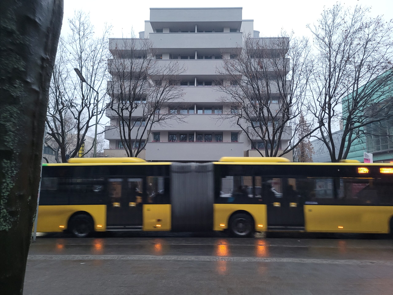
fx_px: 295
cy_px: 148
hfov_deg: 67.3
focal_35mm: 26
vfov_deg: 53.1
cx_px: 196
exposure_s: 1/50
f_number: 1.8
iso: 500
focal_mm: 5.4
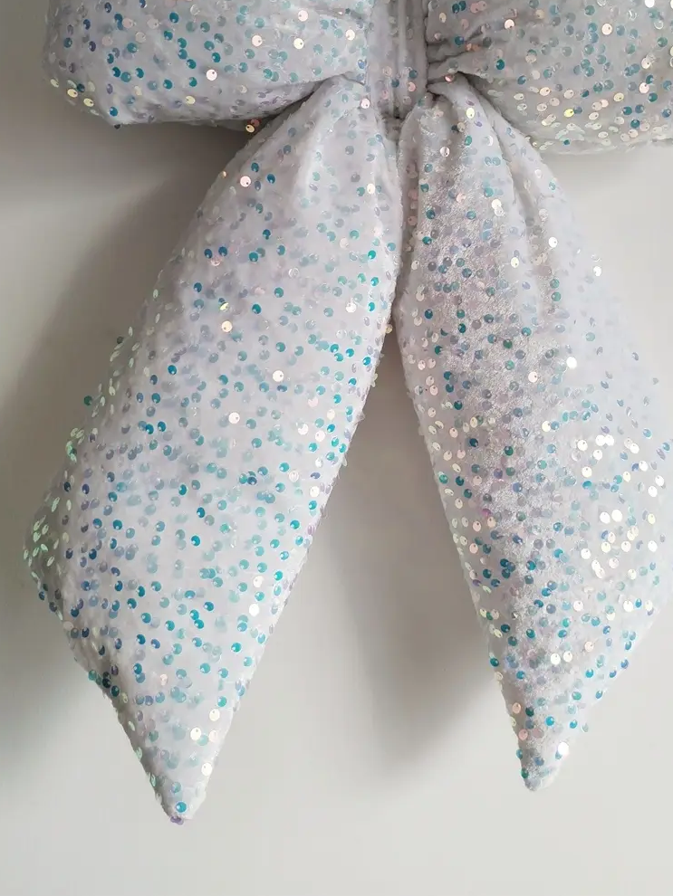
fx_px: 907
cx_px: 389
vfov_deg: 51.6
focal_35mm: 35
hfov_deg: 40.6
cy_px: 296
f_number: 1.8
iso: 179
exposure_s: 1/50
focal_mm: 4.75
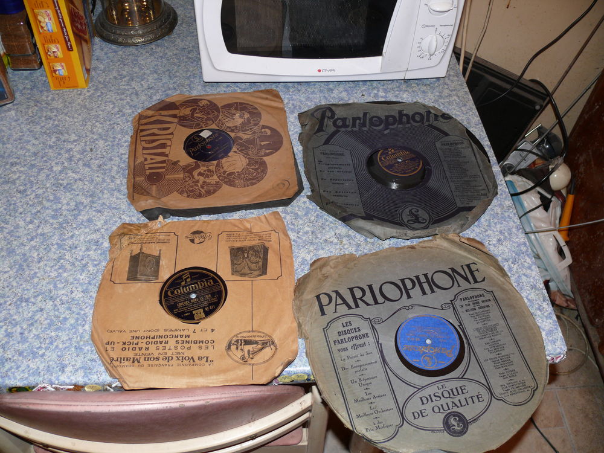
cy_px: 226
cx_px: 302
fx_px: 611
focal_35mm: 35
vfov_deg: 40.7
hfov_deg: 52.6
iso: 100
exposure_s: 1/30
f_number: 2.8
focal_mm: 7.4
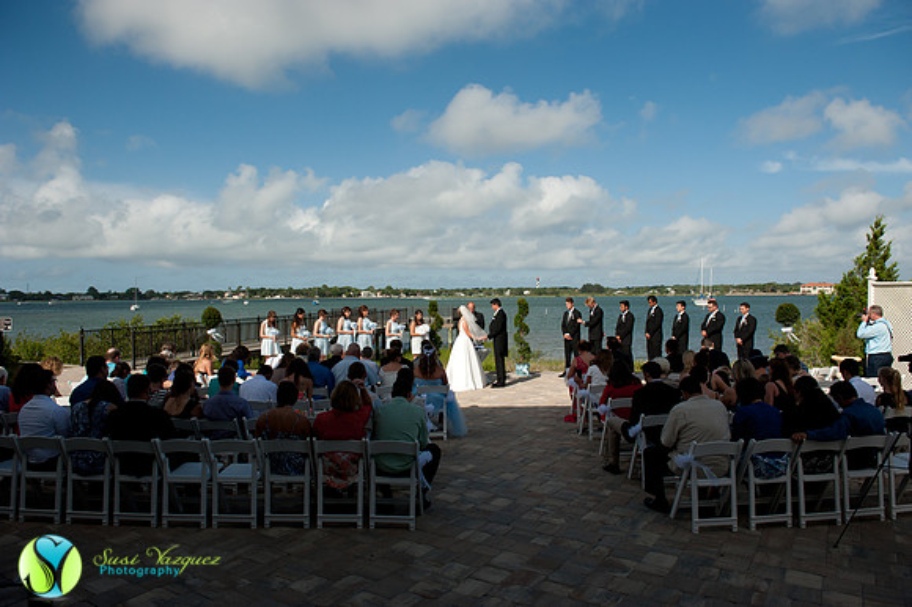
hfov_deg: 73.8
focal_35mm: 24
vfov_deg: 53.1
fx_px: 608
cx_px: 456
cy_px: 304
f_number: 5.6
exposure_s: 1/8000
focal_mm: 24
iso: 800
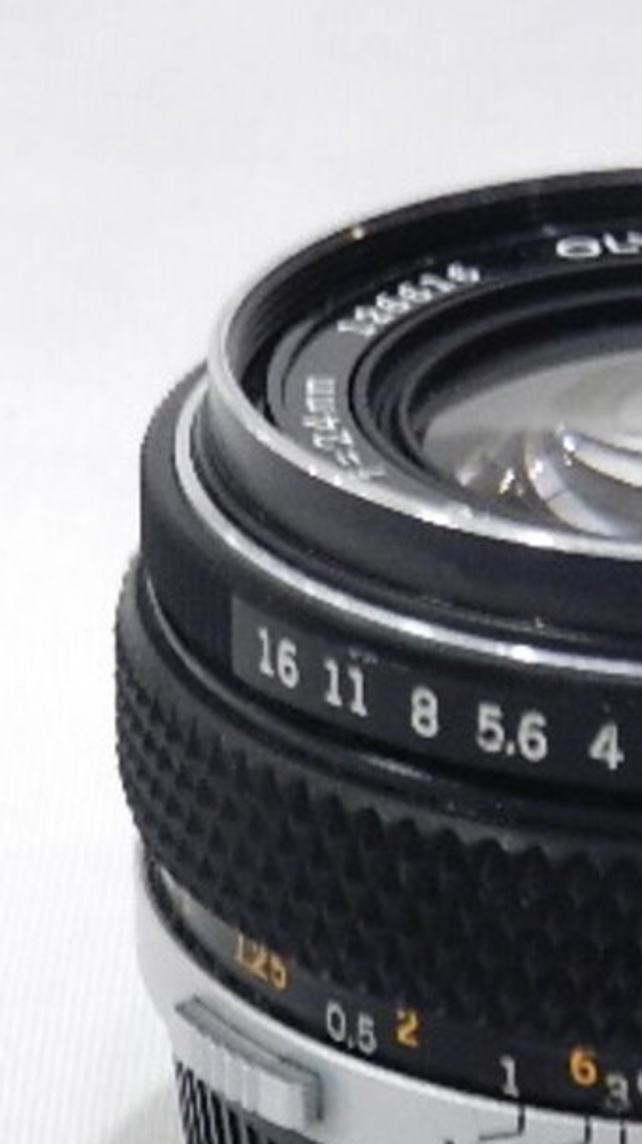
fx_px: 5483
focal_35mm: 181
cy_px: 825
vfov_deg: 11.9
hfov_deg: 6.7
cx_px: 719
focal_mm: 14.9
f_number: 4.4
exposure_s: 1/50
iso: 800
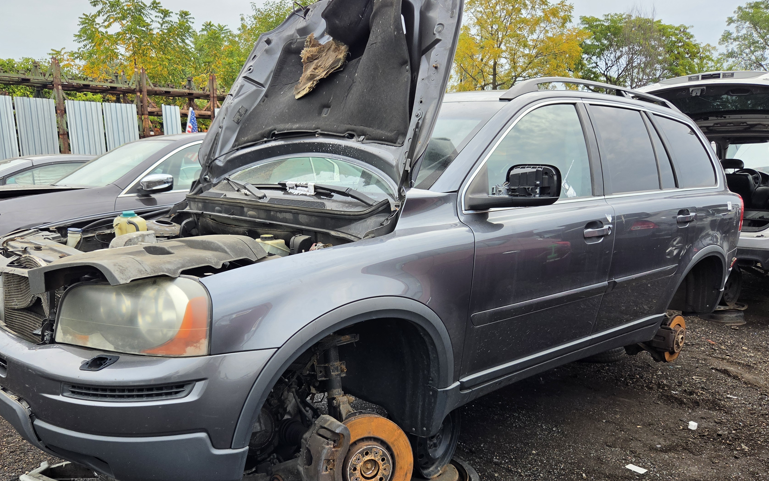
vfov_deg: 42.8
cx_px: 356
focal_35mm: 29
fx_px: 608
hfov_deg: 64.6
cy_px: 302
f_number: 1.8
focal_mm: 5.4
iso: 80
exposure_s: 1/848
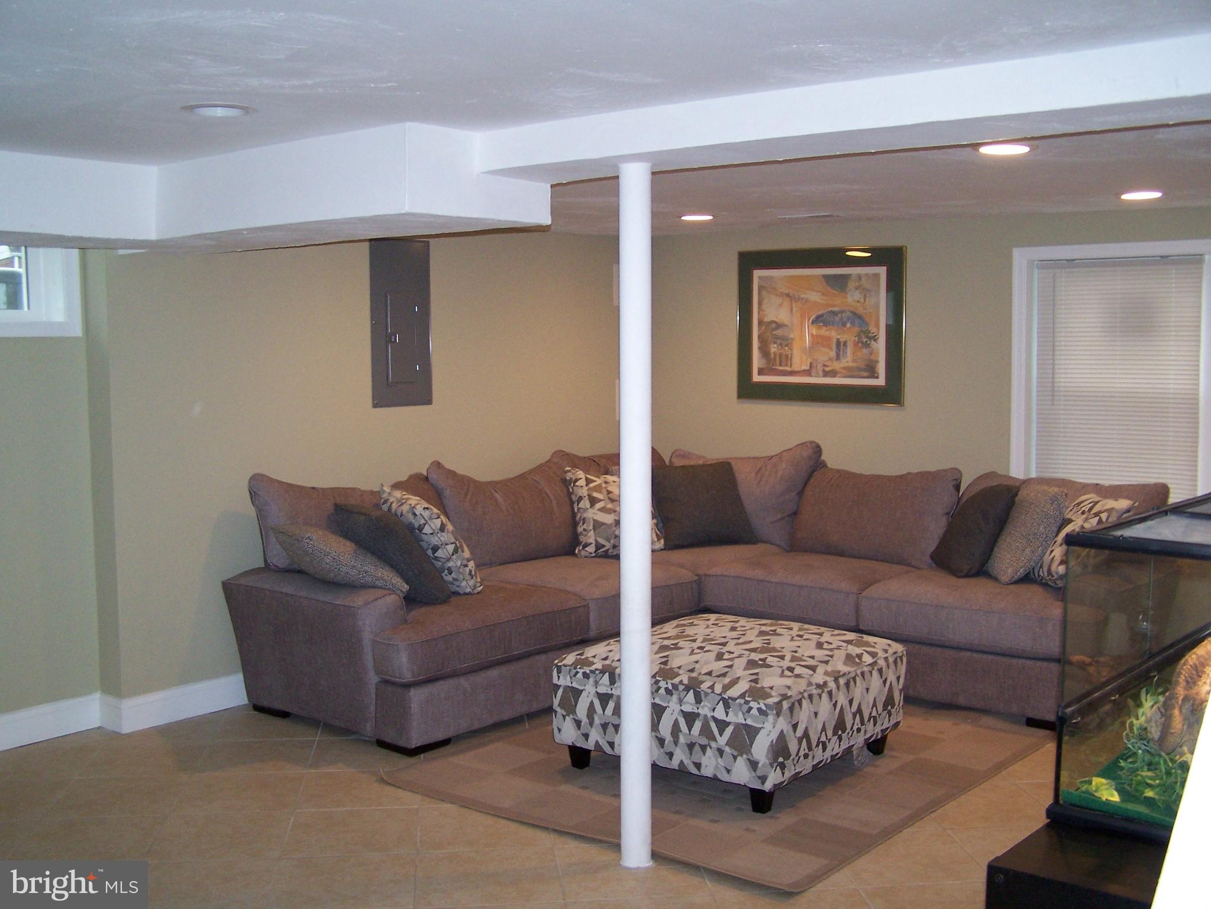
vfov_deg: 37.7
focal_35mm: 38
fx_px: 1330
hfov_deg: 49.0
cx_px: 606
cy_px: 454
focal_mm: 6.3
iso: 140
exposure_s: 1/60
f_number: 2.8
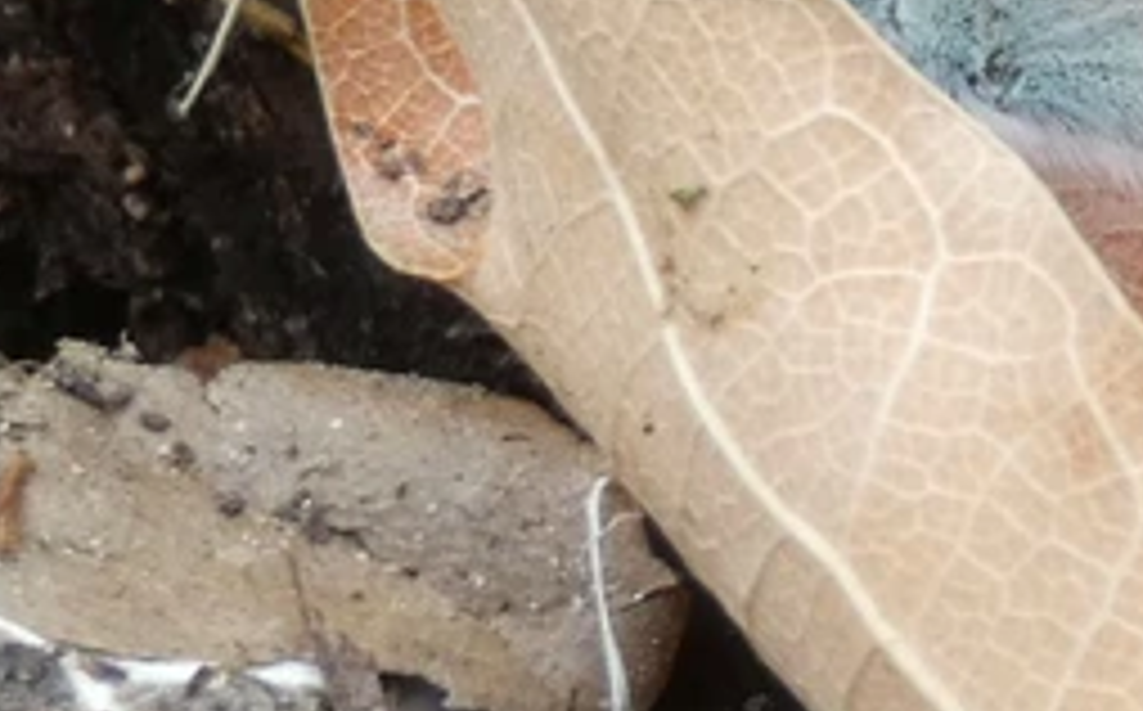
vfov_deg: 4.2
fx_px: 9737
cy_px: -68
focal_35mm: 313
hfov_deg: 6.7
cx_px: 1318
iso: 160
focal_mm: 21
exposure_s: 1/80
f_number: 5.1
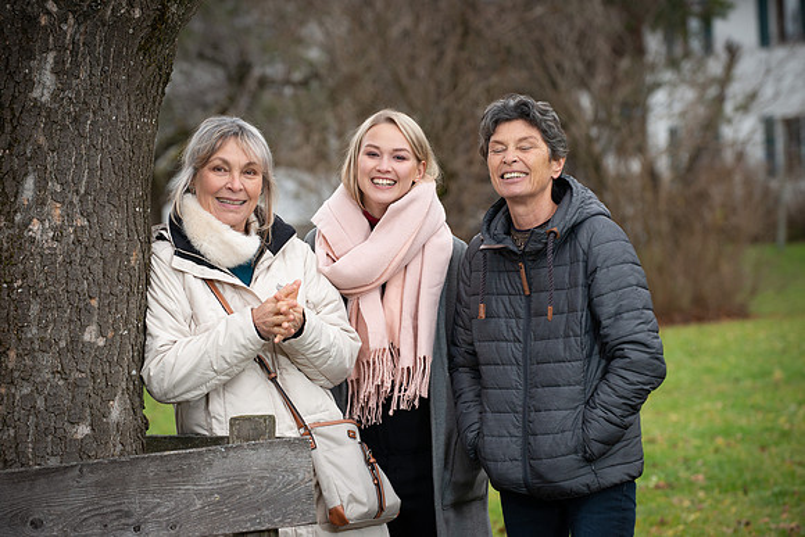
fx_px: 3019
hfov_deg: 15.2
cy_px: 268
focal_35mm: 135
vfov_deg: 10.2
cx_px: 402
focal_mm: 135
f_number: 5
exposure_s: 1/250
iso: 800
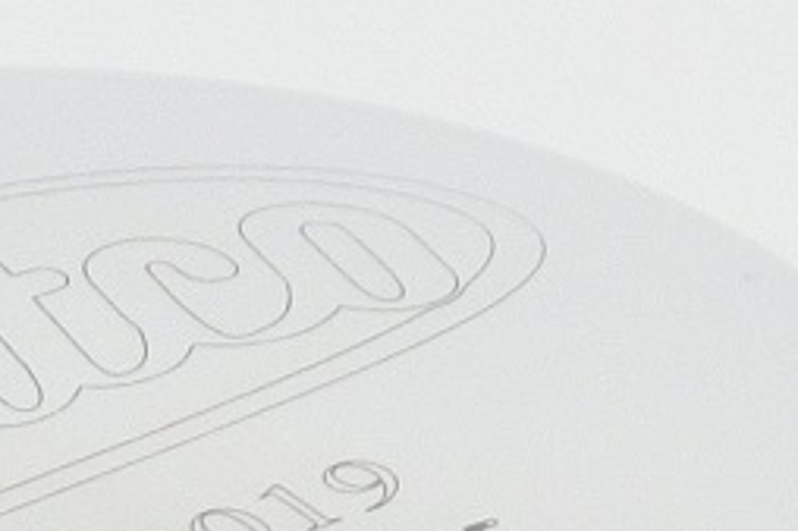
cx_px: -79
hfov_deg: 6.2
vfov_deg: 4.0
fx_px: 7354
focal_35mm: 332
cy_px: 1400
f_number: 4.5
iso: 500
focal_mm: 17.6
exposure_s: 1/125
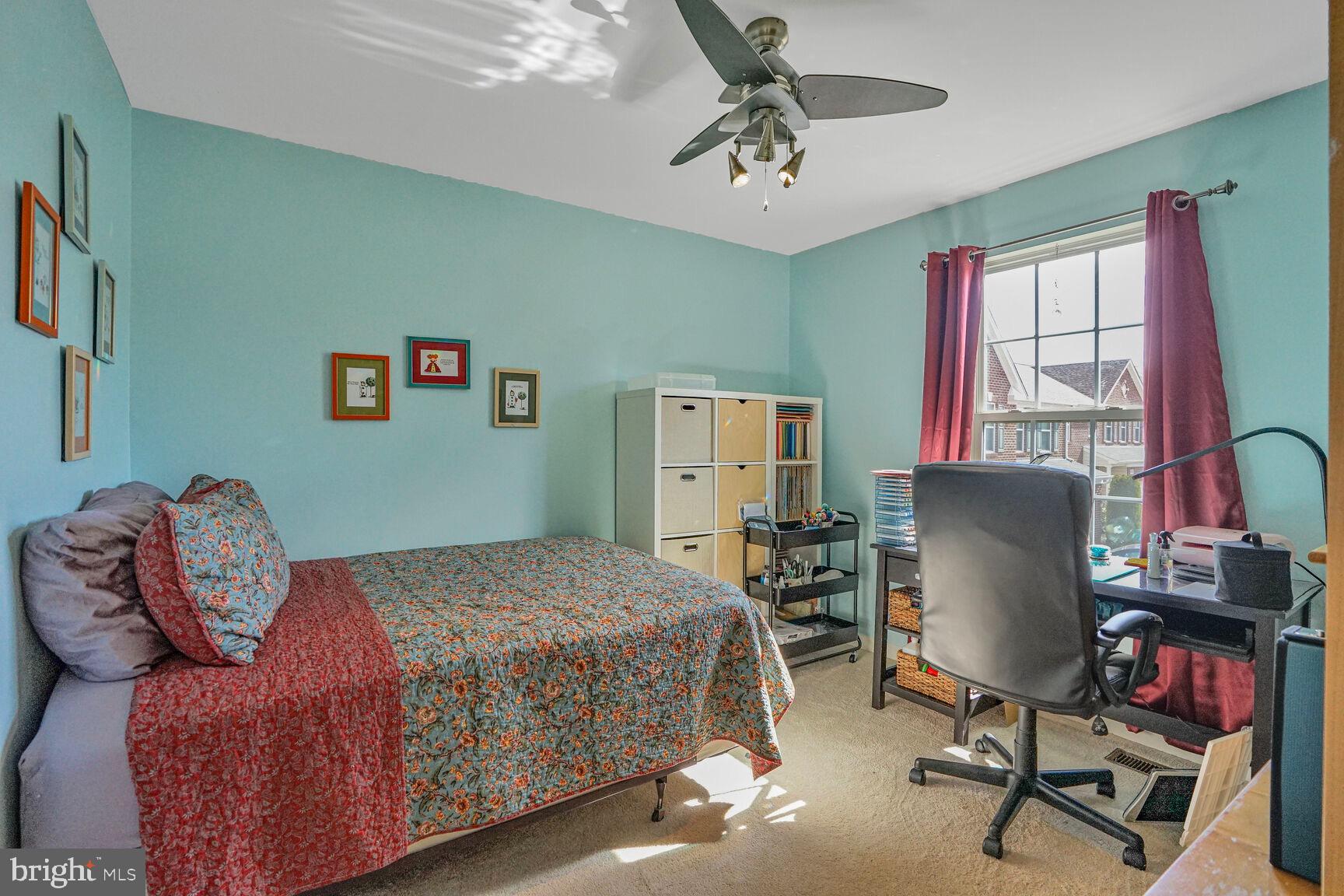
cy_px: 448
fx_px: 597
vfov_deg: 73.7
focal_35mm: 16
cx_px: 672
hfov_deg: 96.7
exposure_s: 1/100
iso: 800
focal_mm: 16
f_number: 8
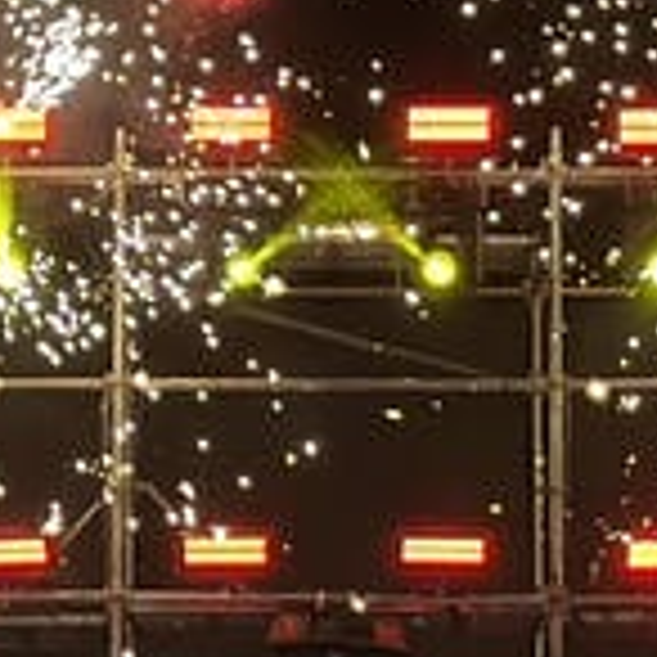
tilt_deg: +11.7
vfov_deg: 6.0
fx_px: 6249
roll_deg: +0.6
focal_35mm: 291
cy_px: 832
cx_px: 387
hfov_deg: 6.0
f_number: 1.78
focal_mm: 6.86
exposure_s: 1/183
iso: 80
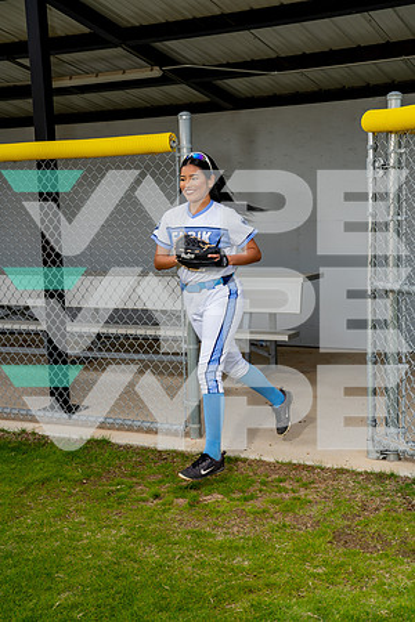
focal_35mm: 50
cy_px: 311
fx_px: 865
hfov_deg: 27.0
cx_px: 208
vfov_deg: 39.6
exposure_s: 1/250
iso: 80
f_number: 4
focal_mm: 50
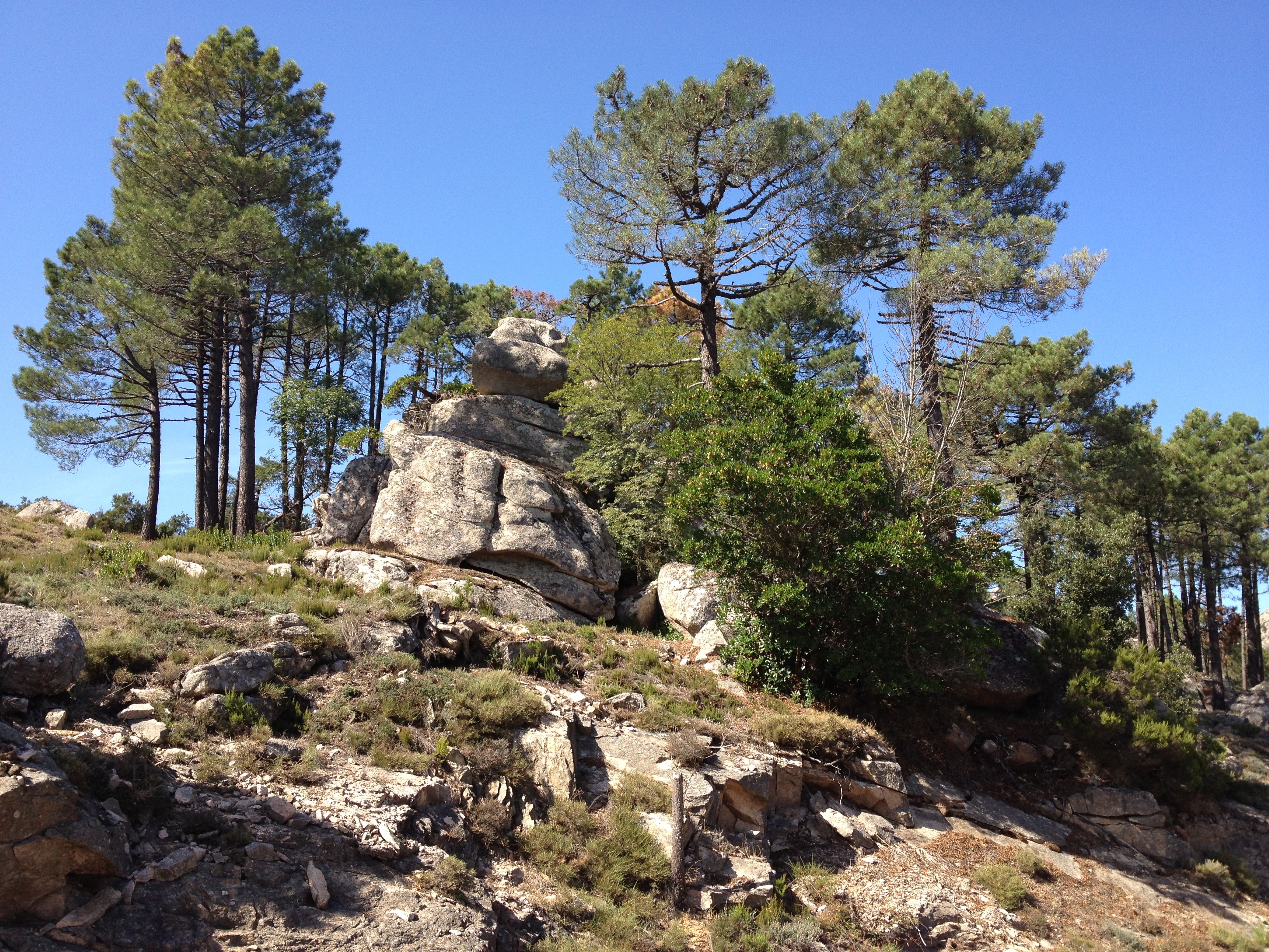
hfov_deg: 52.6
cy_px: 476
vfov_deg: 40.7
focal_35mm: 35
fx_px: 1283
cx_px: 634
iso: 64
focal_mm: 4.28
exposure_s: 1/726
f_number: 2.4
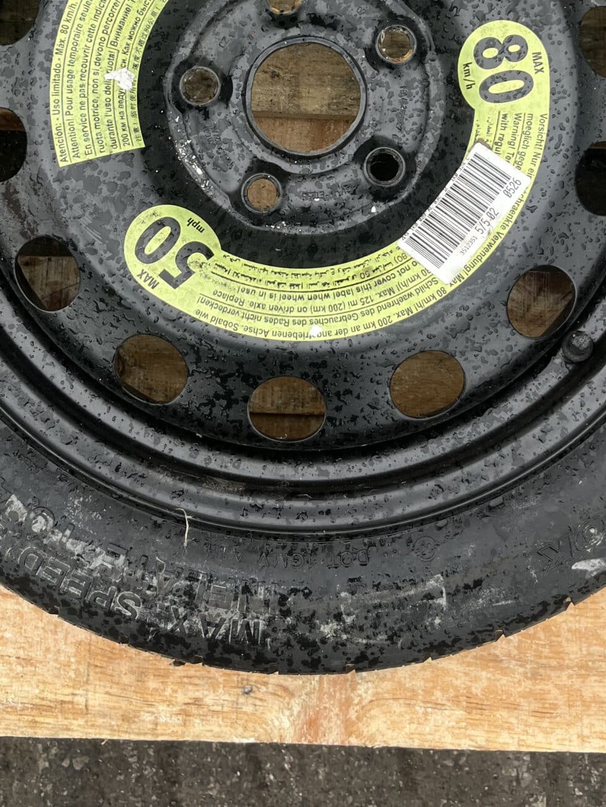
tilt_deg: -78.8
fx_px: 1190
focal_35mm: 51
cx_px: 317
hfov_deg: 28.6
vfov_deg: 35.7
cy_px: 114
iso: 50
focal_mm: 5.1
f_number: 1.6
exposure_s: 1/360
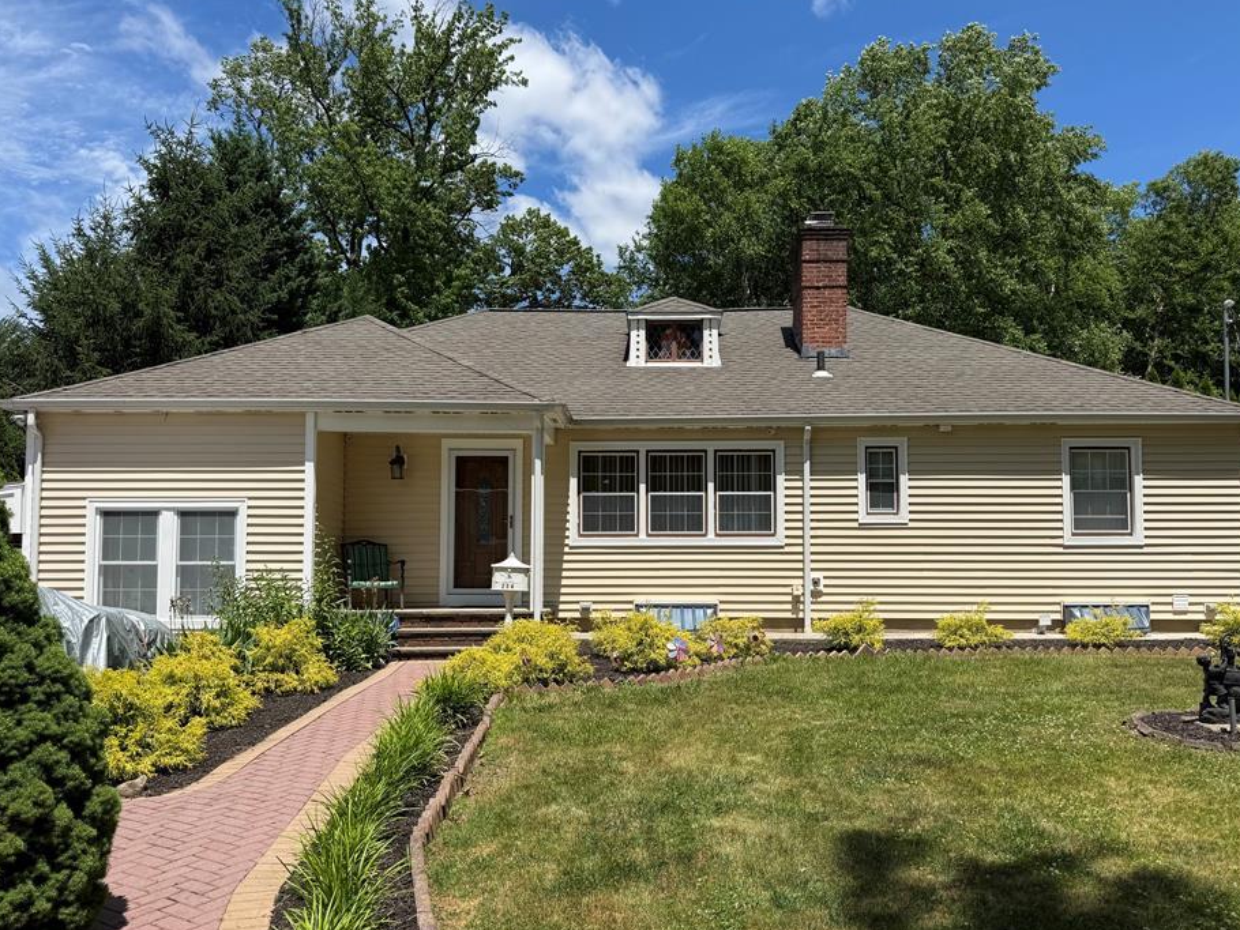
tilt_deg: +3.3
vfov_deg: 51.3
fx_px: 967
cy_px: 512
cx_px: 649
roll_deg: -0.2
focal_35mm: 27
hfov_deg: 65.3
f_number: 1.78
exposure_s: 1/4673
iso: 80
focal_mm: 6.76
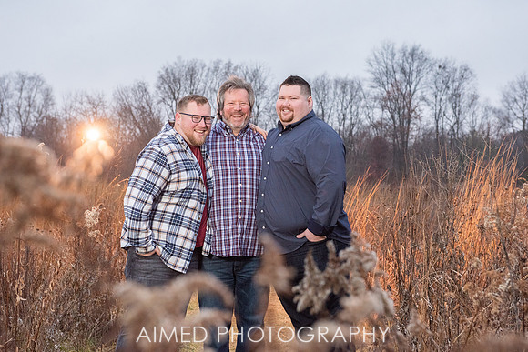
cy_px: 176
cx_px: 264
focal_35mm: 66
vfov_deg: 20.6
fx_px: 968
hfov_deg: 30.5
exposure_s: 1/200
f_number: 5.6
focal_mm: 66
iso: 2000
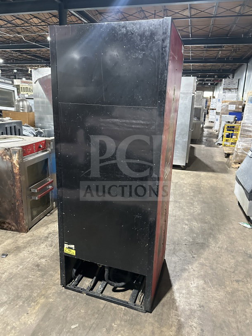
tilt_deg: -10.1
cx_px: 126
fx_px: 233
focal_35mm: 24
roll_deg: -2.7
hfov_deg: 56.8
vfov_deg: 71.6
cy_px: 168
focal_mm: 6.86
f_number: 1.78
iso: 1000
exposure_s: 1/47
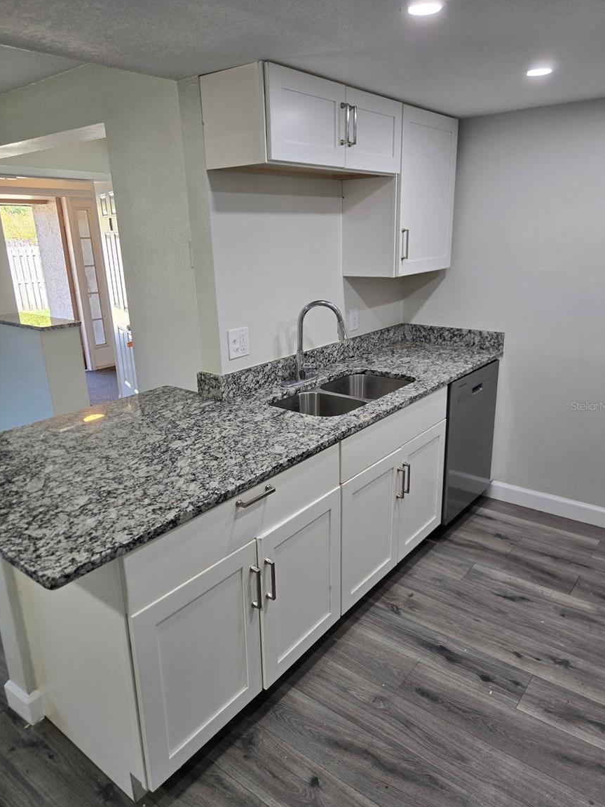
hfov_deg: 56.8
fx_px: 559
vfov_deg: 71.6
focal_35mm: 24
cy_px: 406
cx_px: 305
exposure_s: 1/120
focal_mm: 5.4
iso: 80
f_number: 1.8
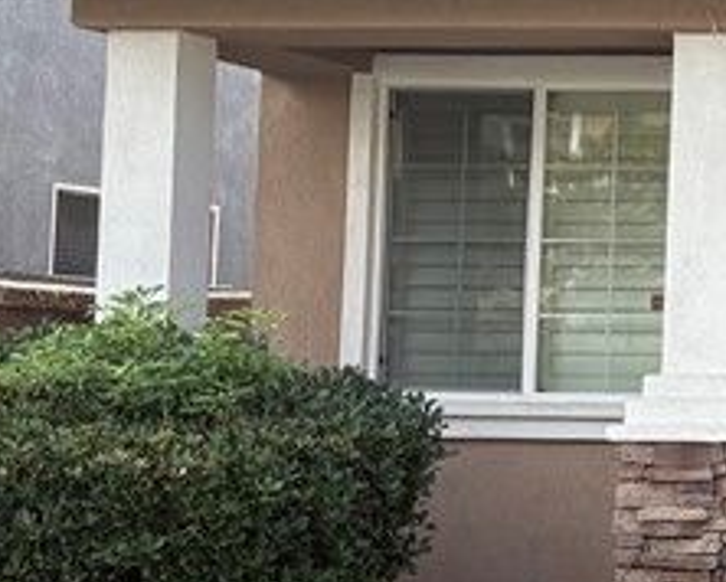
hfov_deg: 13.6
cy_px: 258
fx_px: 2516
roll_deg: -0.3
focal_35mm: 117
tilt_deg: +4.1
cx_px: 1517
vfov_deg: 13.2
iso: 64
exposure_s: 1/920
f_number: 1.6
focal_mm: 5.96
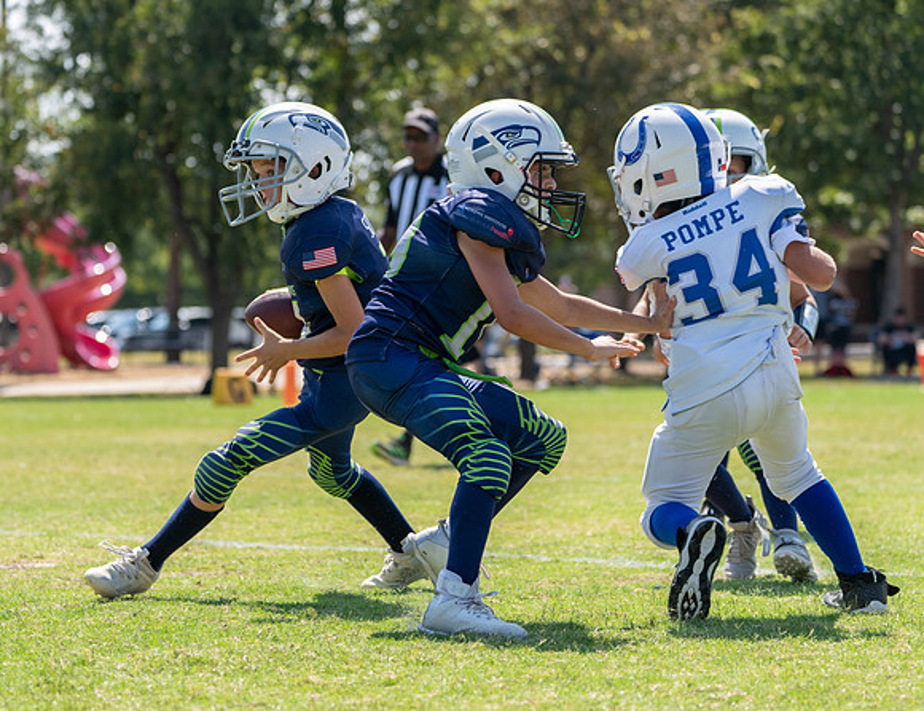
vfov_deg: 9.4
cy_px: 342
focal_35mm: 161
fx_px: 4331
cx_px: 432
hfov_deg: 12.2
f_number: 5
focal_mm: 141
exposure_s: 1/1250
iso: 320
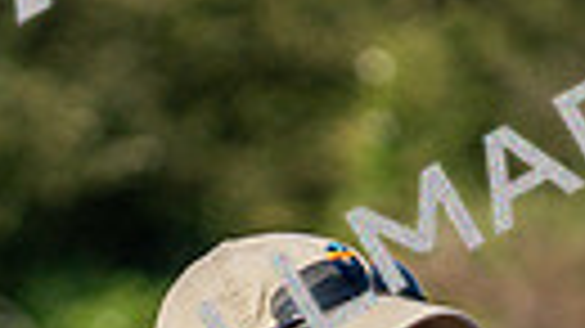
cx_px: 248
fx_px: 14544
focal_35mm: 938
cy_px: 681
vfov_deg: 1.3
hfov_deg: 2.3
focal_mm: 200
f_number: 5.6
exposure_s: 1/2000
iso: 200
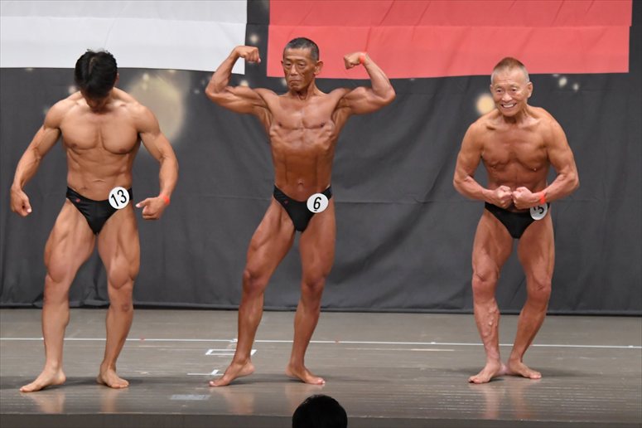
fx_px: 3601
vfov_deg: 6.8
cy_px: 214
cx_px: 321
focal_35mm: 202
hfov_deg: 10.2
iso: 6400
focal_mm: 135
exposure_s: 1/400
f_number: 5.6
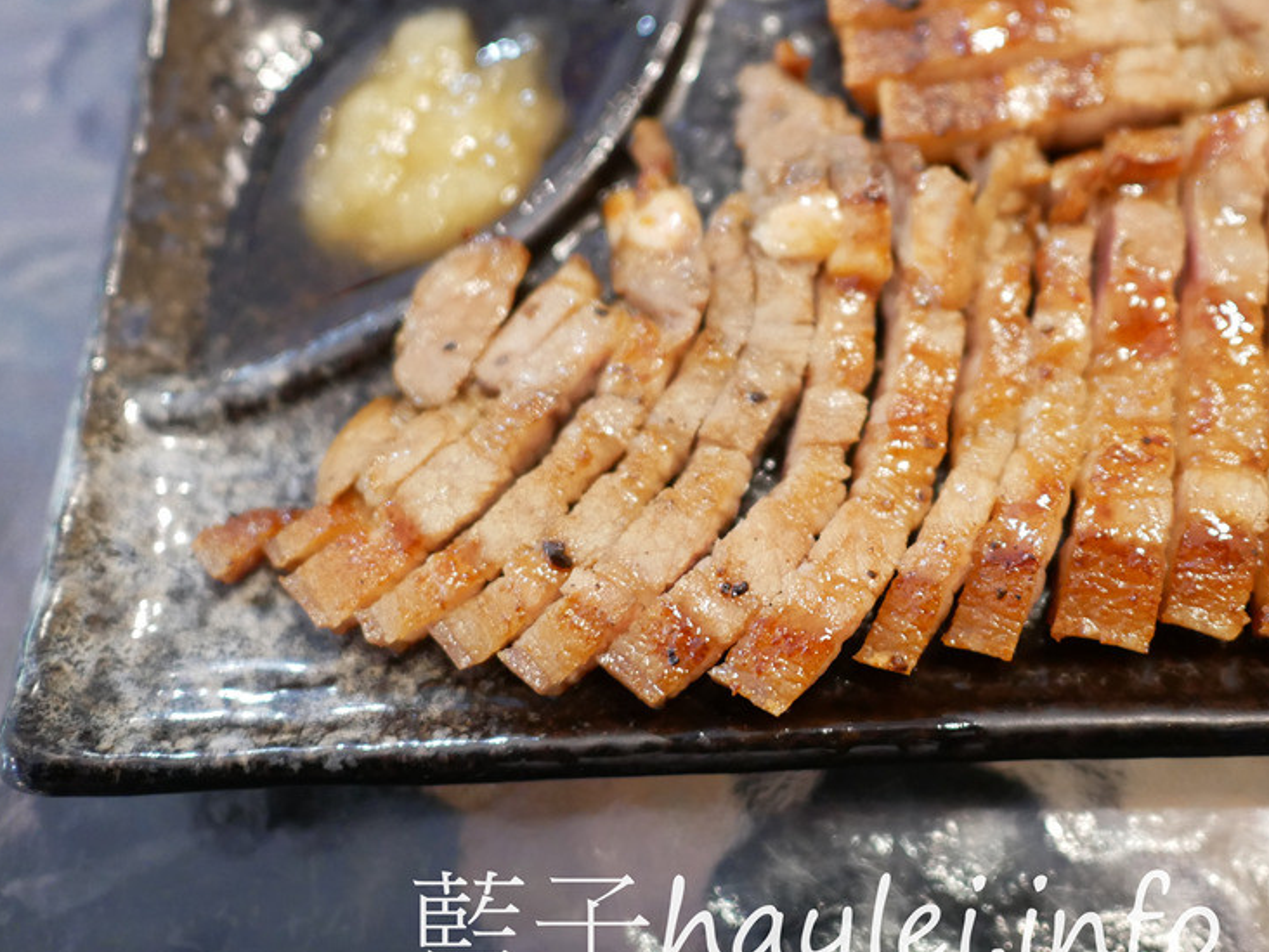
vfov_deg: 34.9
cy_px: 352
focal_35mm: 41
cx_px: 843
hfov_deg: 45.1
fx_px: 1503
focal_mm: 15
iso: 1250
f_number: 1.7
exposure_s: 1/60
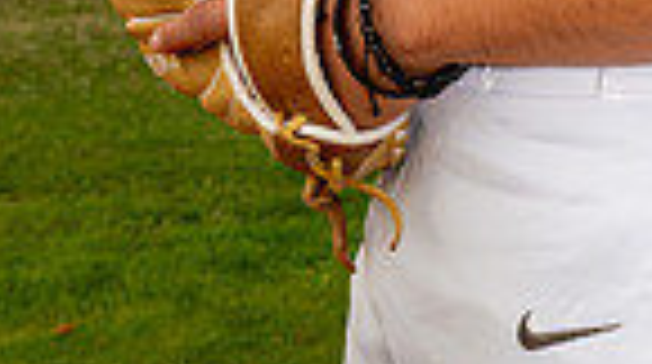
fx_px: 2813
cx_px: 400
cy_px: -539
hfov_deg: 13.2
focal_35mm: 163
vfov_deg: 7.0
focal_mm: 50
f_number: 11
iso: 160
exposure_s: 1/250
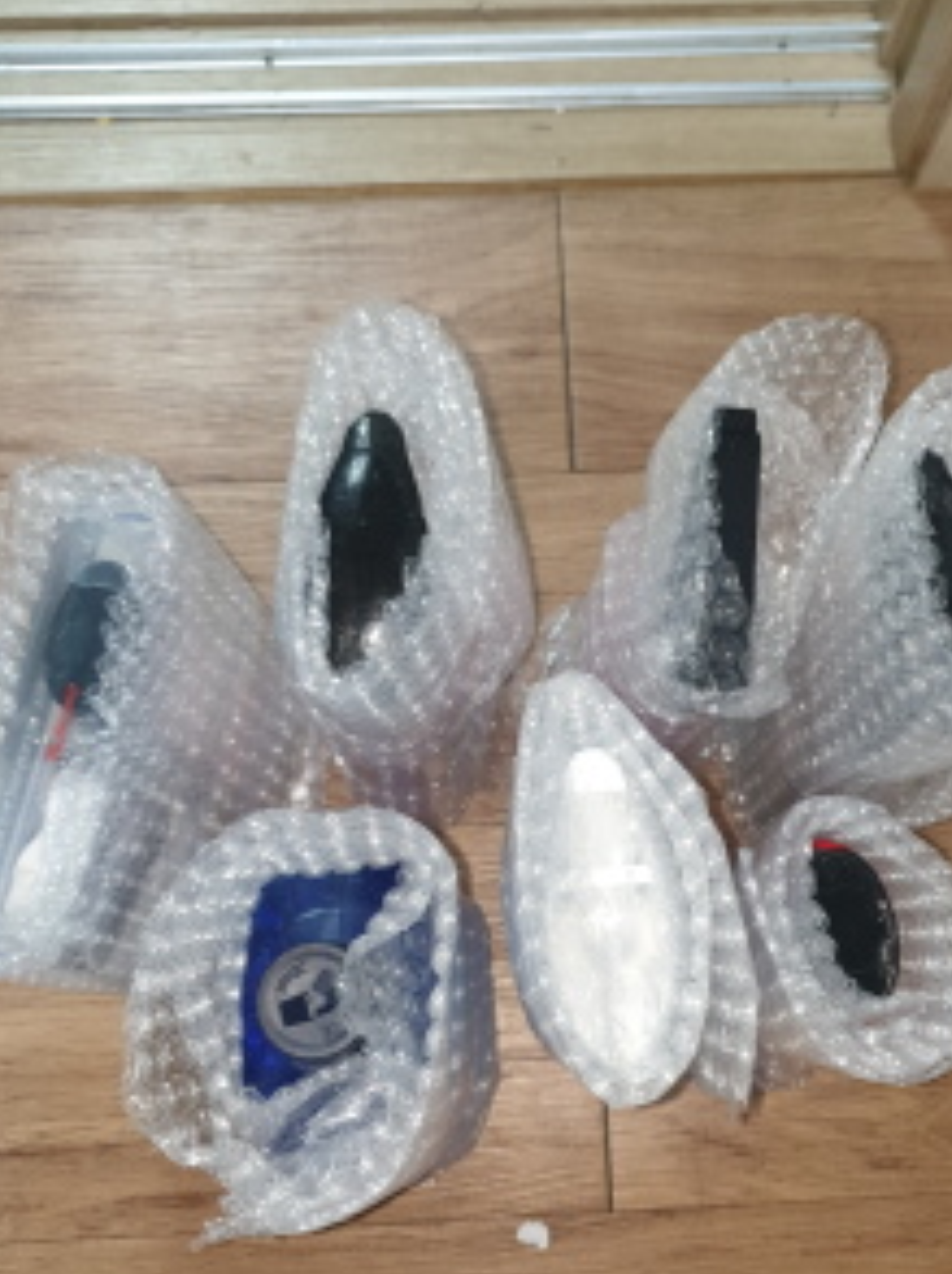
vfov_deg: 56.7
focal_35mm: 32
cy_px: 726
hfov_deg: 43.9
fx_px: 1176
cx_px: 548
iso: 100
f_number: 1.5
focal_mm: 4.3
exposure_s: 1/40
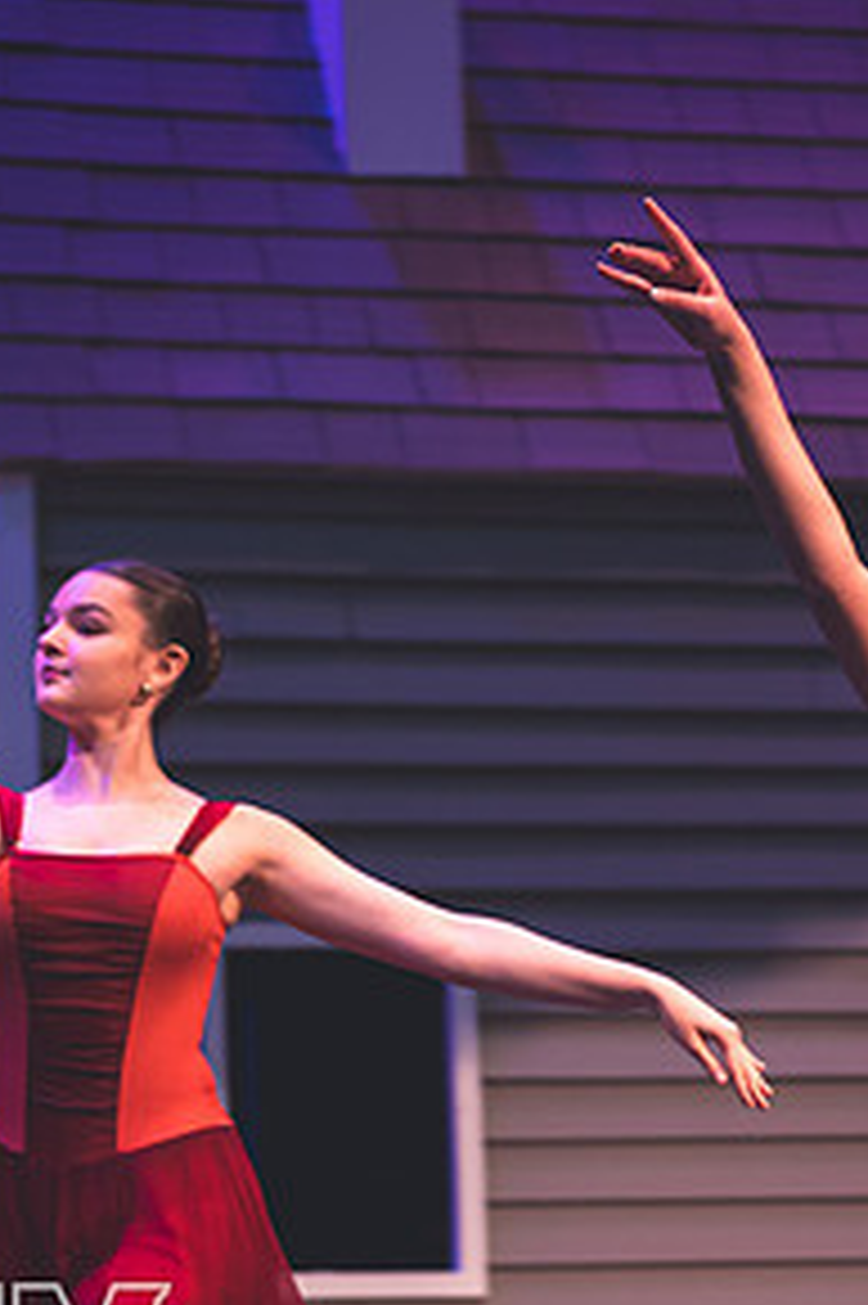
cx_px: 989
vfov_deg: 9.8
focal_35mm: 210
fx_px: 7603
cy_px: 862
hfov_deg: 6.5
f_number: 2.8
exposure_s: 1/250
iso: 1400
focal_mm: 105
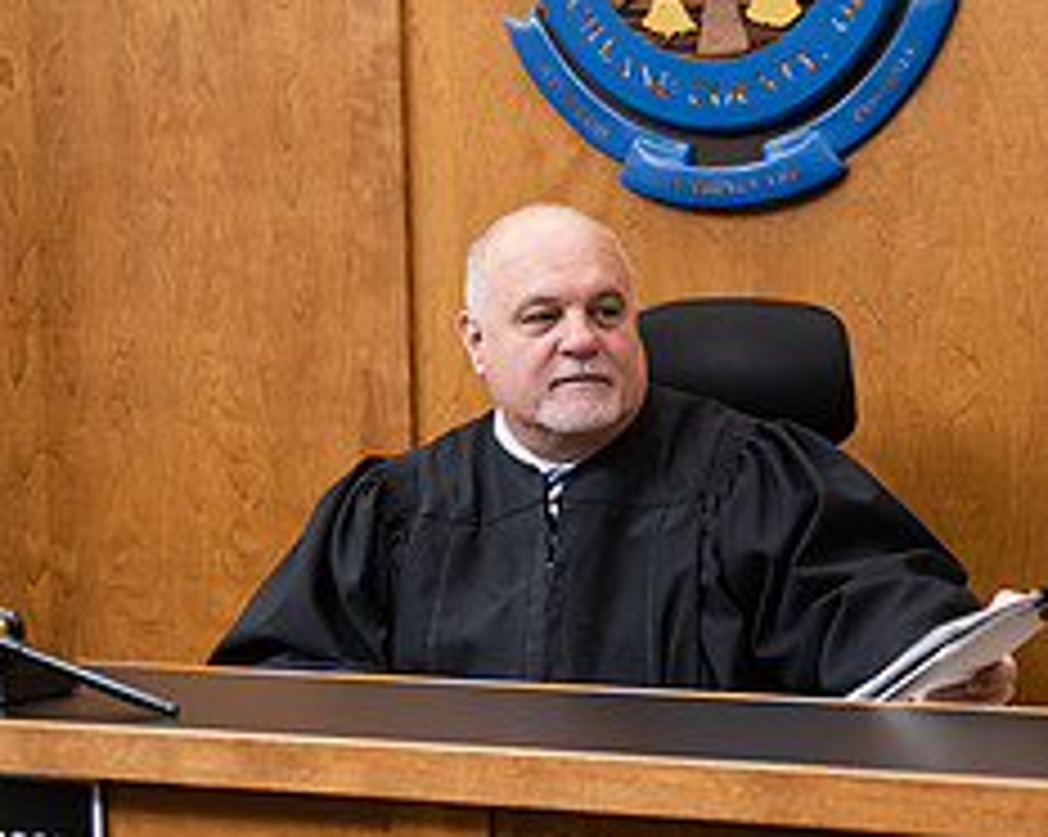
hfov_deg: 18.3
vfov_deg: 14.9
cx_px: 981
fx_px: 3192
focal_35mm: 103
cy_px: 511
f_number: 3.2
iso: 1000
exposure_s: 1/200
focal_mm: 44
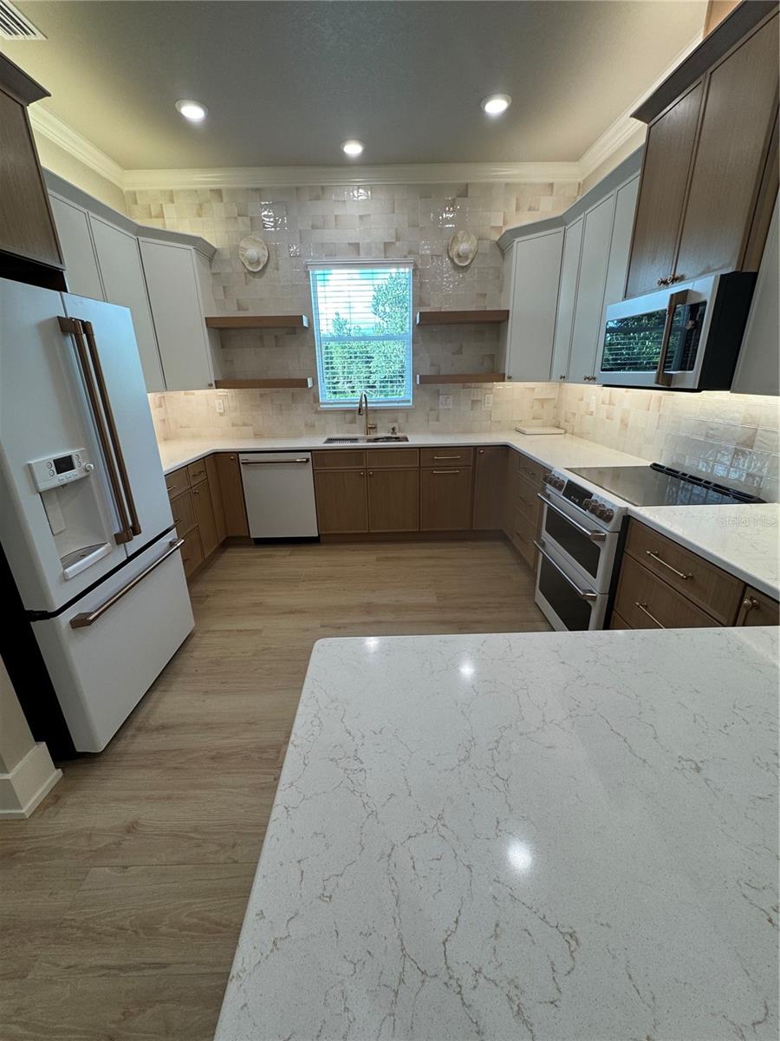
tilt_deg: -20.6
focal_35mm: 14
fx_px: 421
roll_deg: +2.1
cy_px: 520
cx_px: 390
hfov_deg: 85.7
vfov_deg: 102.1
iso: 100
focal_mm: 2.22
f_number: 2.2
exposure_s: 1/120
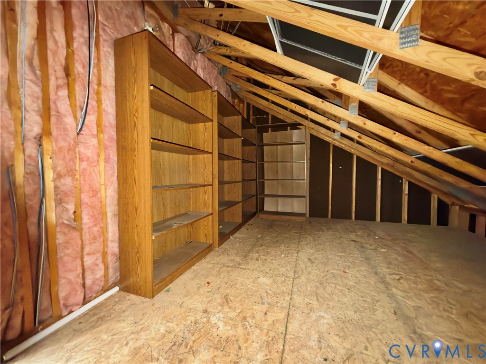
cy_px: 182
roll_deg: +0.4
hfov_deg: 102.1
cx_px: 243
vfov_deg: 85.7
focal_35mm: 14
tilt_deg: -2.5
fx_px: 197
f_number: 2.2
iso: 1000
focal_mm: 2.22
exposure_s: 1/16
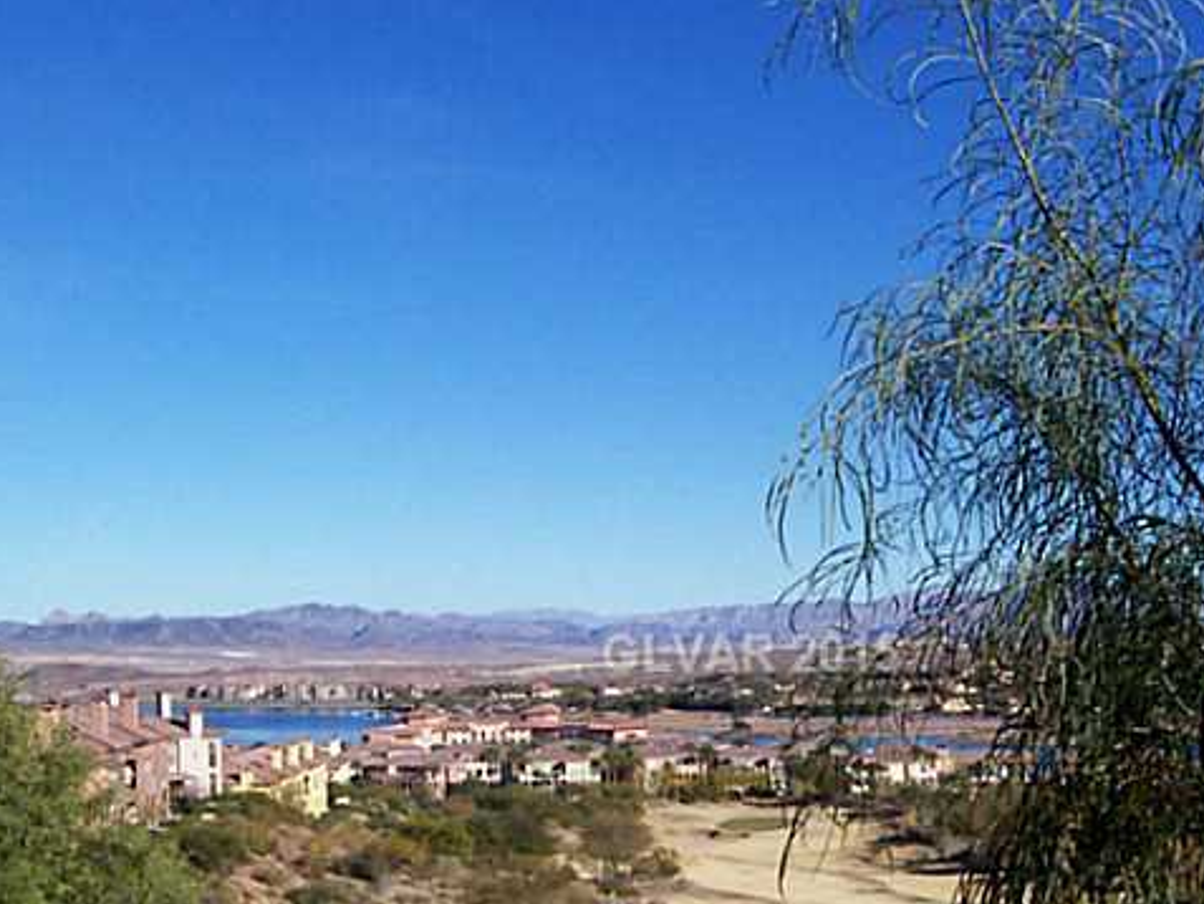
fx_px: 1983
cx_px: 755
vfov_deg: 25.4
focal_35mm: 57
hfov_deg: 33.6
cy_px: 654
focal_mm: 5.6
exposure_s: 1/579
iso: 80
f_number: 5.1
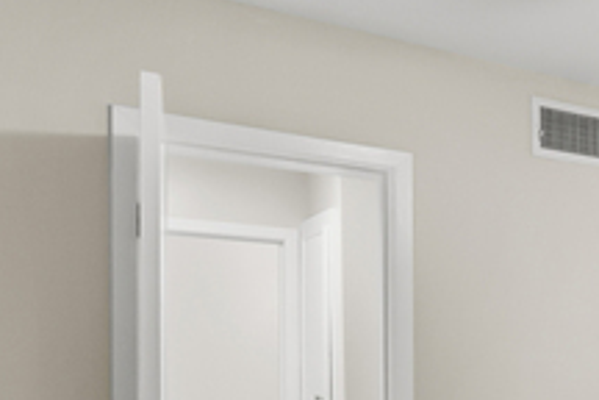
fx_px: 865
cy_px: 386
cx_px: 832
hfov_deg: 28.8
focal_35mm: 52
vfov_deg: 24.9
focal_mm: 10
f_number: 10
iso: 1600
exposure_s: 1/20
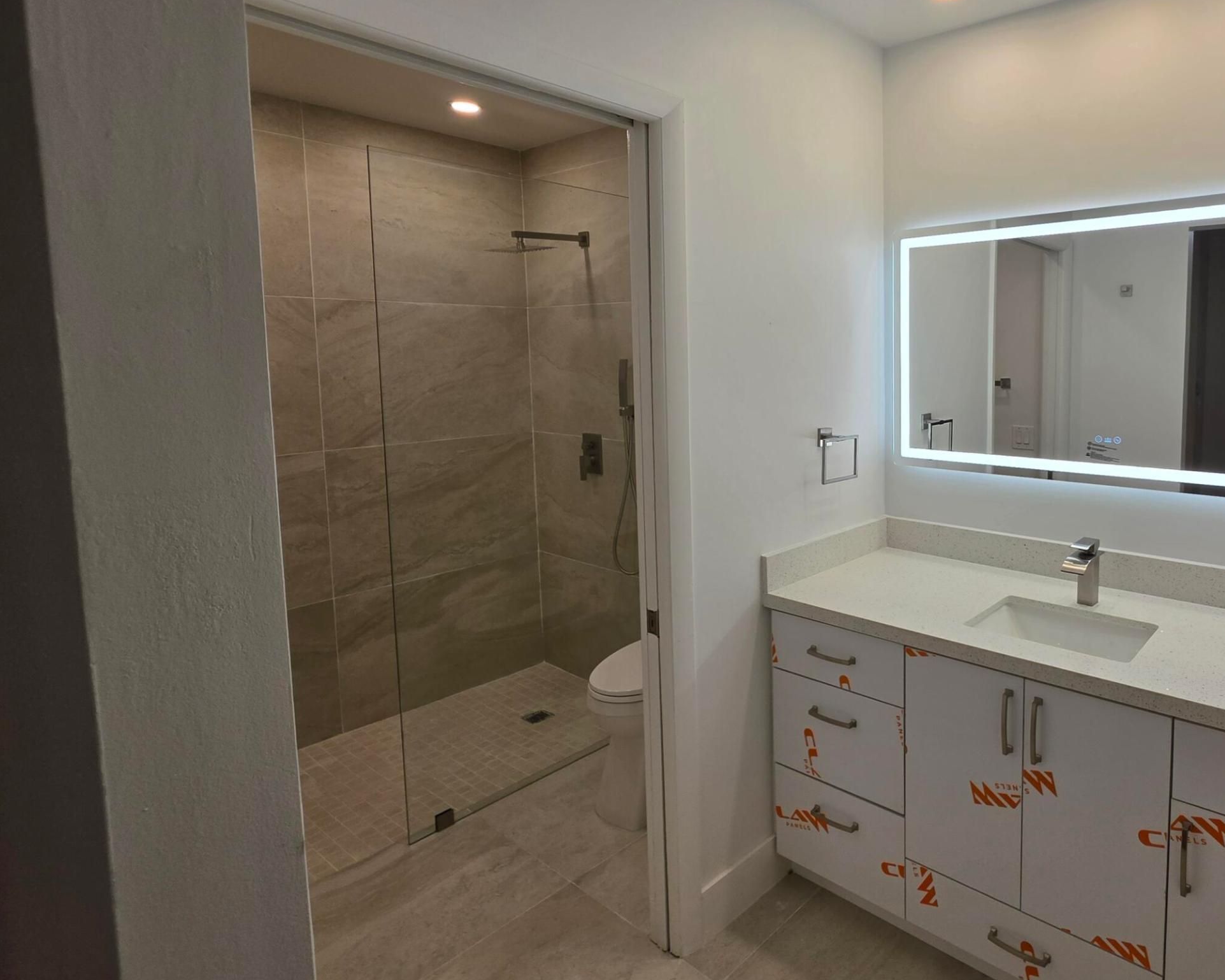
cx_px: 876
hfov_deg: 78.7
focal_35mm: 19
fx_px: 689
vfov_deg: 70.4
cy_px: 409
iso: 20
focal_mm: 2.2
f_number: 1.9
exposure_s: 1/120
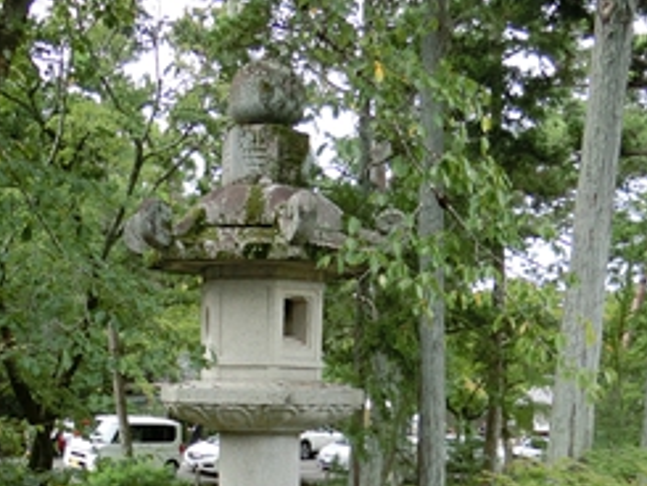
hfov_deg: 36.1
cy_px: 512
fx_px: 991
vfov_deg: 25.8
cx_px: 349
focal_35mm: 53
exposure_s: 1/125
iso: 80
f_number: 3.5
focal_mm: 4.5
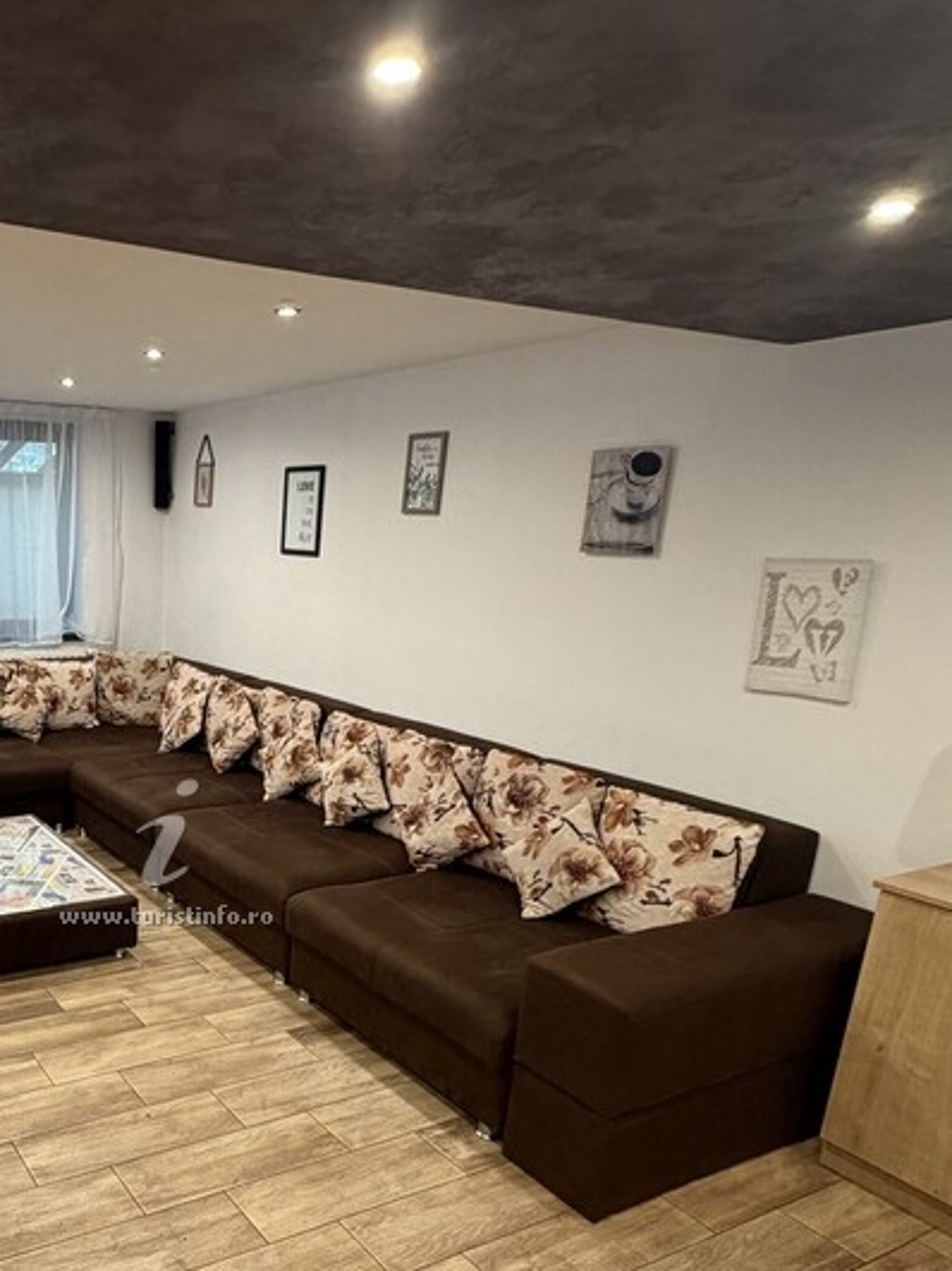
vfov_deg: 64.1
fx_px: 990
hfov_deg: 47.3
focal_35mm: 27
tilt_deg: -16.9
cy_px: 816
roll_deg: -1.5
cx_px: 134
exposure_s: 1/50
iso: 250
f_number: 2.2
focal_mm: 2.22
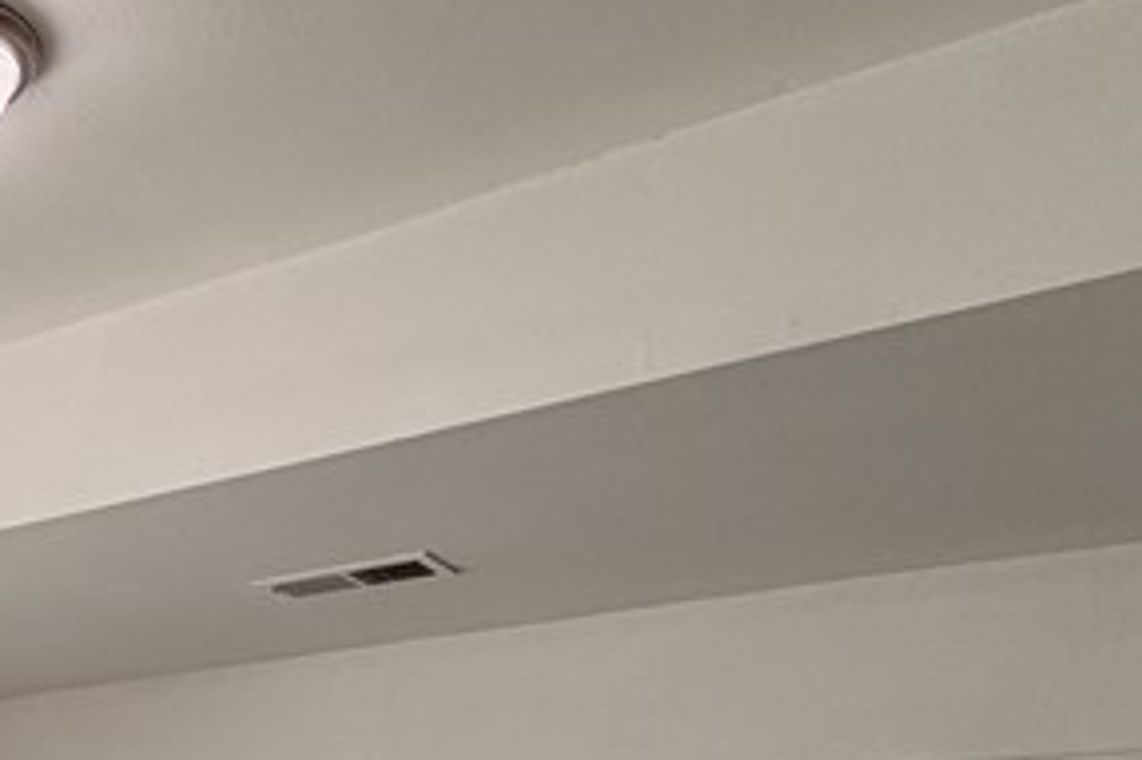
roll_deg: -1.2
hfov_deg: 31.7
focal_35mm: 52
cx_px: -243
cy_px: 1377
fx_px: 1649
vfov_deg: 19.4
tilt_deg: -11.9
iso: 80
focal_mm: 2.22
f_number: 2.2
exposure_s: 1/120
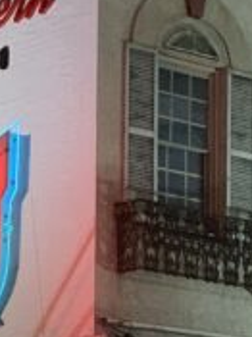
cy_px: 449
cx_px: -246
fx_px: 2216
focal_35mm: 228
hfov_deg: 6.3
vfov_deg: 8.6
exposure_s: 1/40
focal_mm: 6
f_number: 2.4
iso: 500
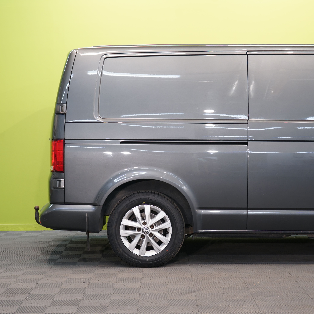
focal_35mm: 73
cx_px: 150
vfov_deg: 23.7
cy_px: 157
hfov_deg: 23.7
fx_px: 749
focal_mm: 57
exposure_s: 1/20
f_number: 5.6
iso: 400
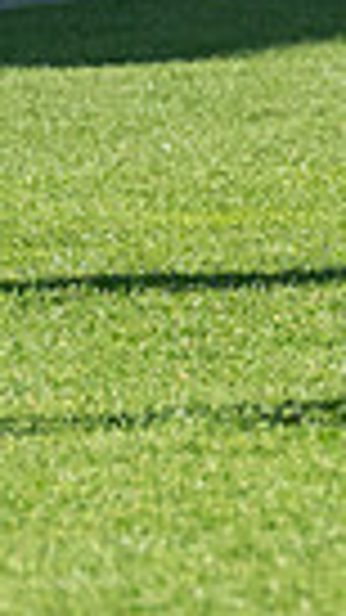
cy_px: -211
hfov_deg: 1.1
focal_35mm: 1108
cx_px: -1029
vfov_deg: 1.9
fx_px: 18083
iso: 400
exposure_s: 1/2500
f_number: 4.5
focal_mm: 130
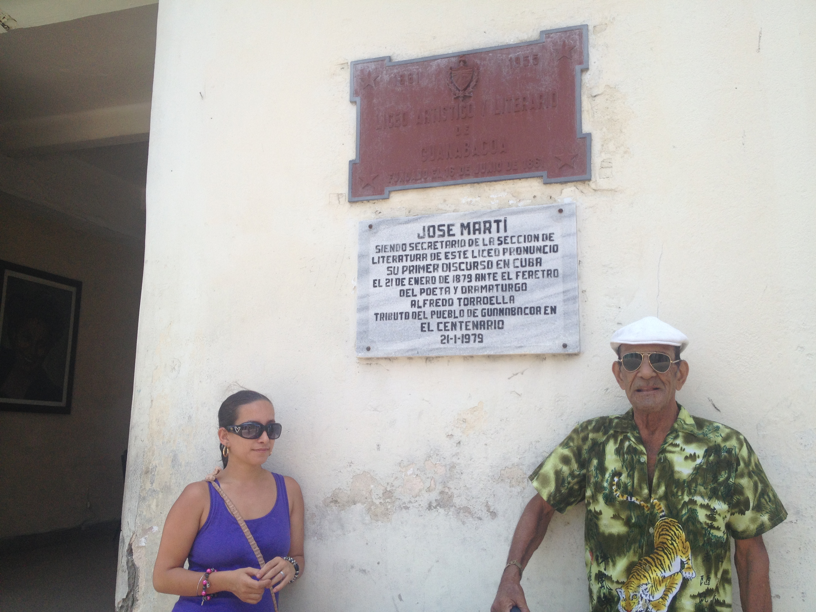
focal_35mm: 35
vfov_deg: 40.7
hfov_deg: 52.6
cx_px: 408
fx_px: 825
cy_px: 306
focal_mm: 4.28
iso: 50
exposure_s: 1/635
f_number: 2.4
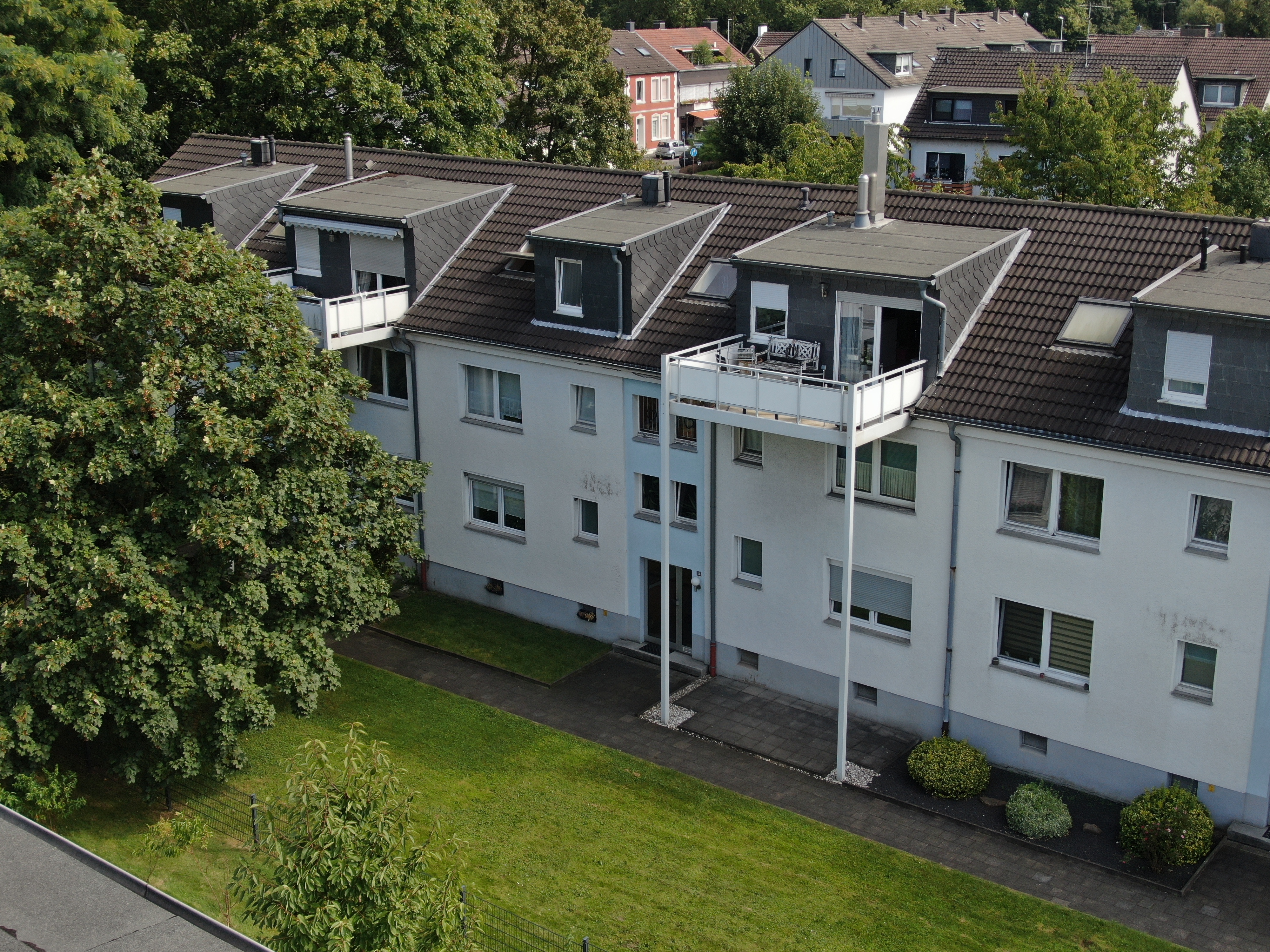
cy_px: 476
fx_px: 1651
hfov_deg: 42.1
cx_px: 635
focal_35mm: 45
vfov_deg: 32.2
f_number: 3.7
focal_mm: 7.88
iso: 100
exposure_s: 1/320
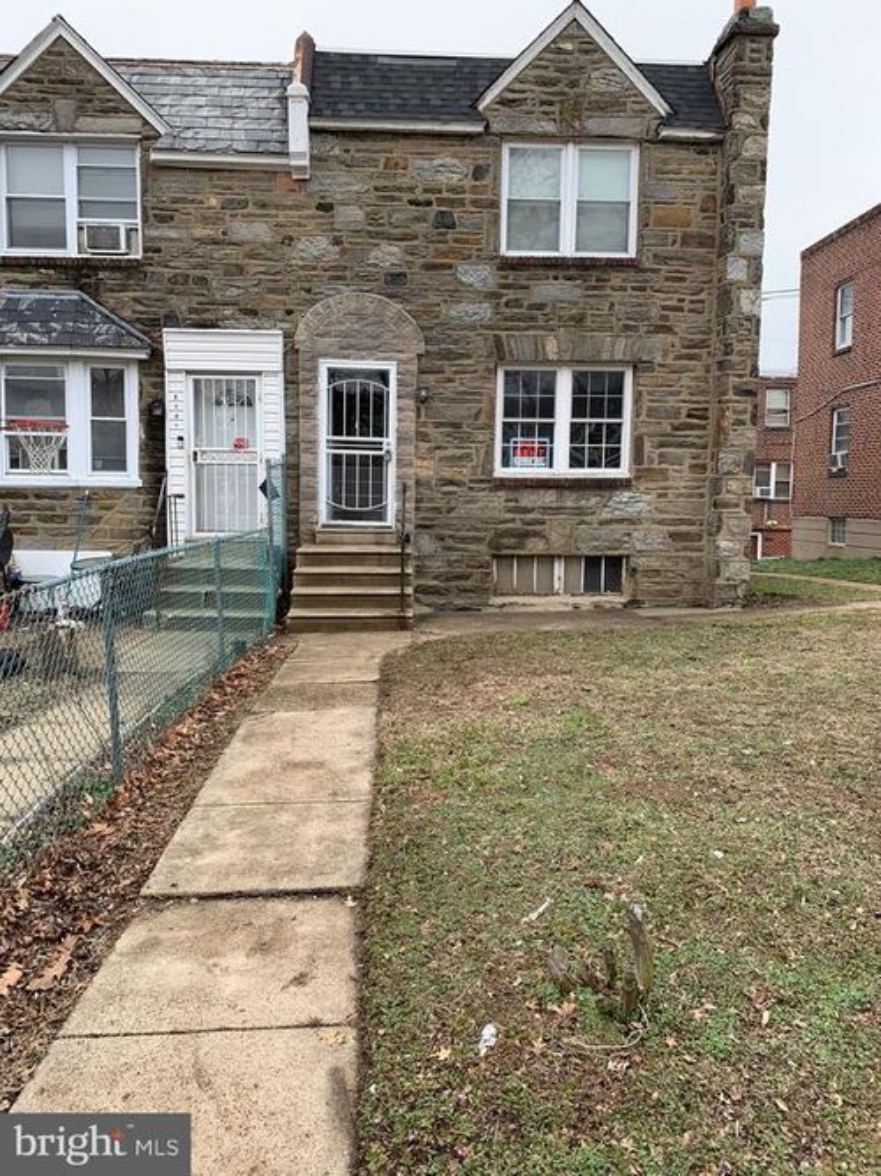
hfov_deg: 53.0
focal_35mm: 26
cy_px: 588
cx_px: 440
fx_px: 883
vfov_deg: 67.3
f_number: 1.8
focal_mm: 4.25
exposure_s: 1/656
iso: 25
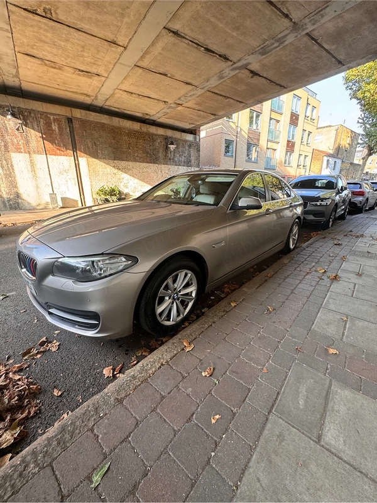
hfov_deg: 85.7
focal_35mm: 14
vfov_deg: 102.1
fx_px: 203
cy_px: 252
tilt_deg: -16.7
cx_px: 188
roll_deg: -0.2
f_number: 2.2
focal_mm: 2.22
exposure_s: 1/99
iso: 100
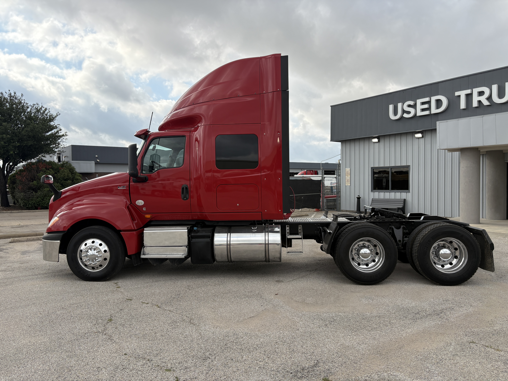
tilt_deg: +0.1
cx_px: 254
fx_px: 382
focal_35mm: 26
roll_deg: +1.3
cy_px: 190
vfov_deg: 53.1
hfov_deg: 67.3
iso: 64
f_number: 1.6
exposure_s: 1/1751
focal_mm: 5.96
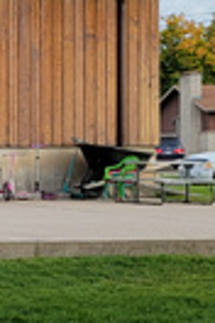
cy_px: 171
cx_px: -457
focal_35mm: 121
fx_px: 1084
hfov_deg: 8.9
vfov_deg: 16.9
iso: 16
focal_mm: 6.7
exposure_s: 1/475
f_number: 1.8
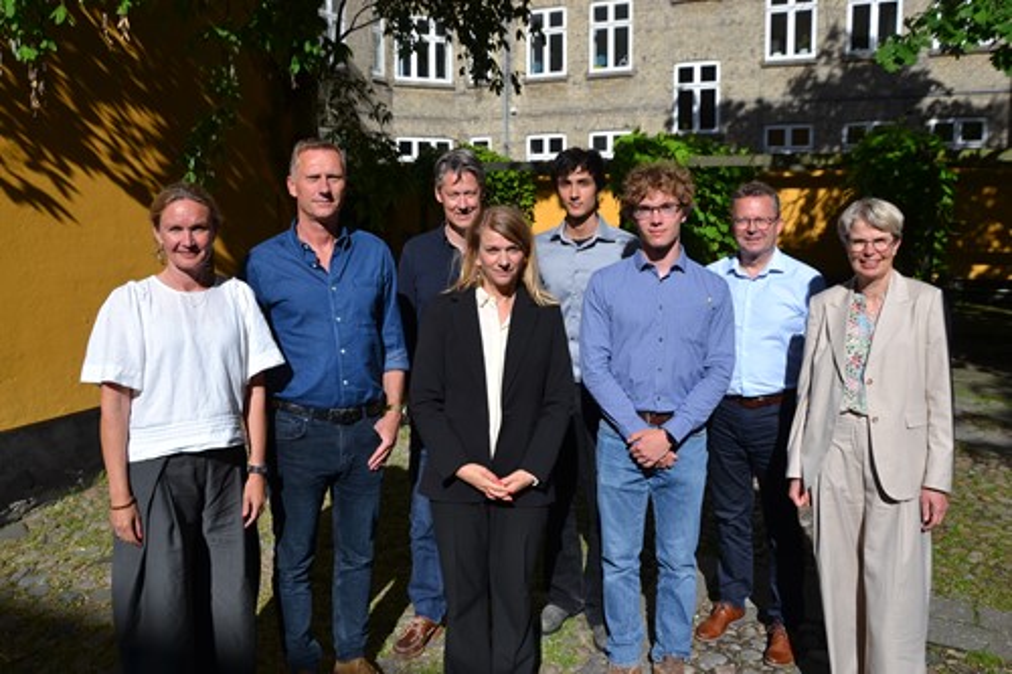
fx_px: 885
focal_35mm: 32
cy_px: 337
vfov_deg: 41.7
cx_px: 506
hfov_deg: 59.5
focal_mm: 21
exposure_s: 1/320
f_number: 9
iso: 100
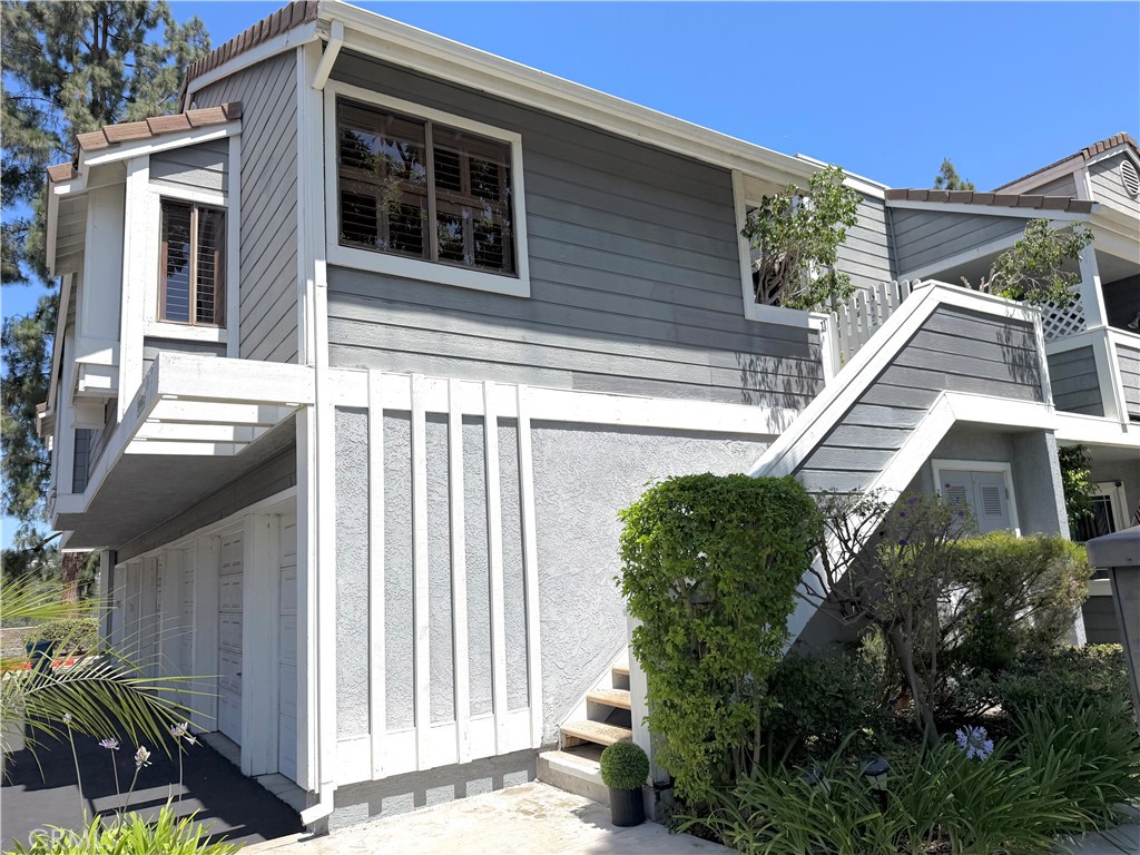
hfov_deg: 71.6
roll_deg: +4.3
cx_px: 570
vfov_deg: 56.8
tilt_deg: +10.7
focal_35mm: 24
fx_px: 790
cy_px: 428
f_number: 1.78
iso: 80
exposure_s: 1/6711
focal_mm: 6.76
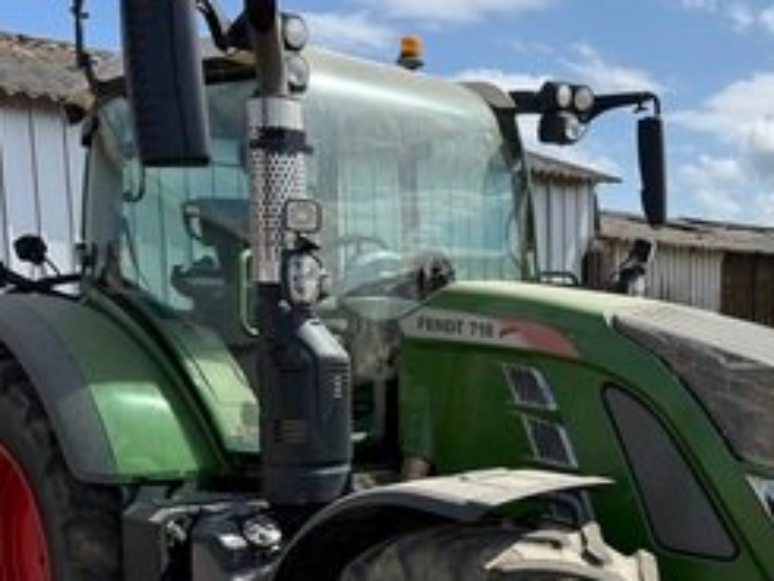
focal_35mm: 49
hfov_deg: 38.3
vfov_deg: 29.0
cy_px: 475
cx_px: 534
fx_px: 1096
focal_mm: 6.76
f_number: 1.78
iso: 100
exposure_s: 1/4975
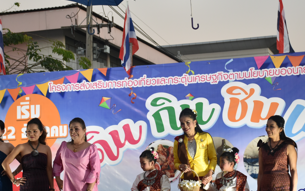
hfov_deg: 22.8
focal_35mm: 91
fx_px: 755
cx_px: 165
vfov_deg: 14.4
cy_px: 104
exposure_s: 1/80
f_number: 4.2
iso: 400
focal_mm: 35
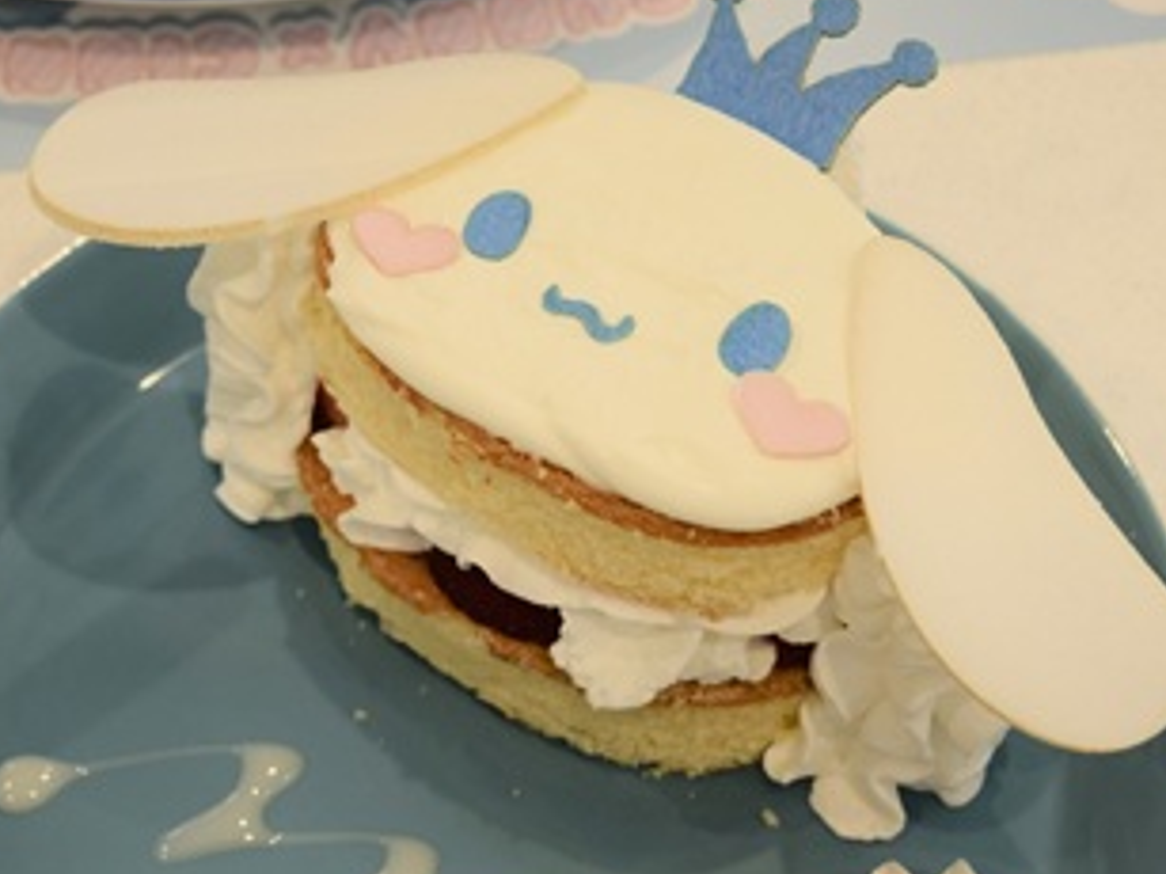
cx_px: 418
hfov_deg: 18.6
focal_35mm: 106
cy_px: 580
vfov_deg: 14.0
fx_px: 3562
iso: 400
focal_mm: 45
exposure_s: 1/125
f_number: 5.6
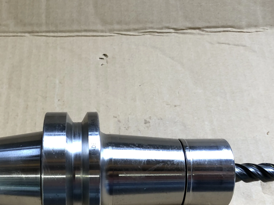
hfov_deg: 37.5
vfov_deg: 28.4
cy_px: 167
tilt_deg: -54.8
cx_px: 77
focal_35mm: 50
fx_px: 396
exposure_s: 1/15
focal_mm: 3.99
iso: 40
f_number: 1.8
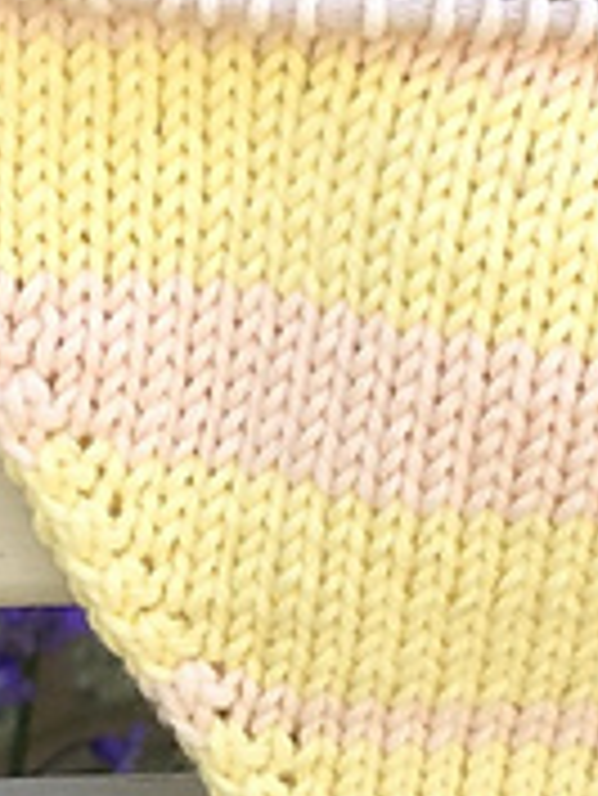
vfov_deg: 18.7
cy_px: 360
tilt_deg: -31.3
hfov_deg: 13.9
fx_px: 2416
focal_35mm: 105
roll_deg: +2.2
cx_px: 611
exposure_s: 1/234
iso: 32
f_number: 2.2
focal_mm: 4.15
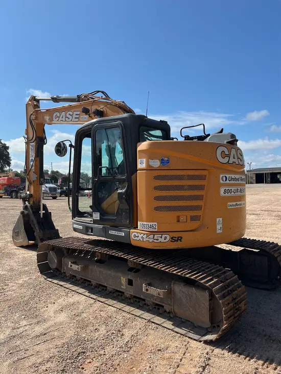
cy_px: 187
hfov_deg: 53.1
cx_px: 140
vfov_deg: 67.3
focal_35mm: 26
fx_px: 281
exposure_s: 1/3215
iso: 50
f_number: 1.6
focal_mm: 5.1
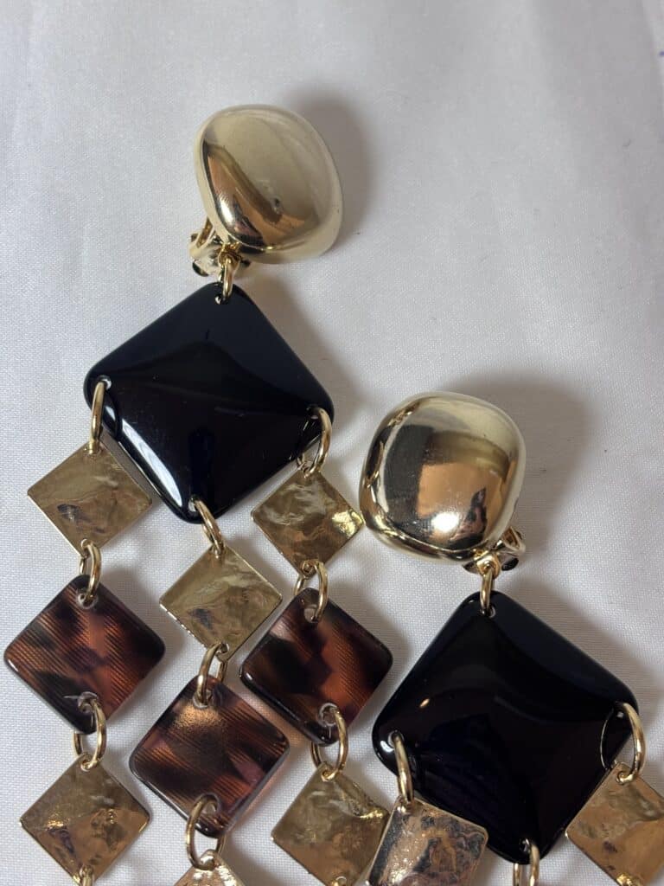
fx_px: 1330
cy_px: 443
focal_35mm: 52
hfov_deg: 28.0
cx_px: 332
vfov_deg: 36.8
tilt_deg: -71.3
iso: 40
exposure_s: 1/100
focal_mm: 5.96
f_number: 1.6
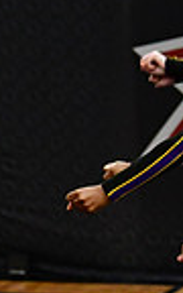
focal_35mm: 615
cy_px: 156
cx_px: -384
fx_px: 4908
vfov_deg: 3.4
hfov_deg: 2.1
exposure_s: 1/500
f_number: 4
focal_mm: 100
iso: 4000
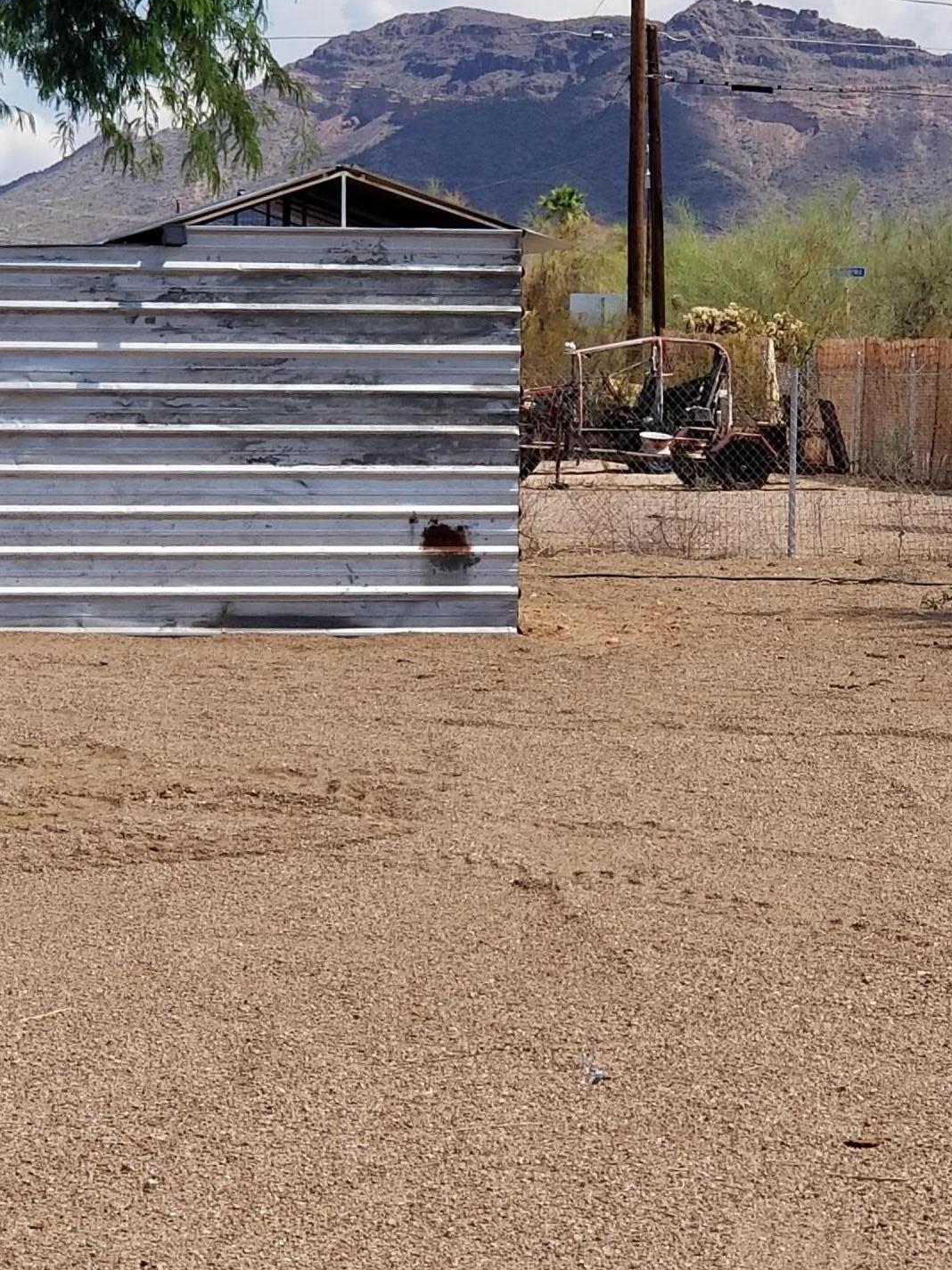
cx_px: 626
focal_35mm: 73
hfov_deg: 20.1
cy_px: 484
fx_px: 2678
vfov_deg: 26.6
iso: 25
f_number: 2.4
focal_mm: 6
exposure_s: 1/933
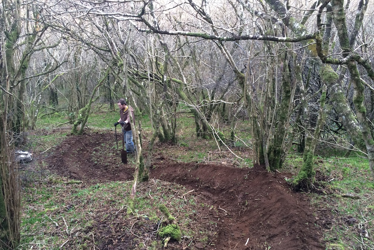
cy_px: 142
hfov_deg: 58.7
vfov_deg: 41.1
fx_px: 333
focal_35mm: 32
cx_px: 184
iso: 40
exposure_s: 1/40
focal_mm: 4.12
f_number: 2.2
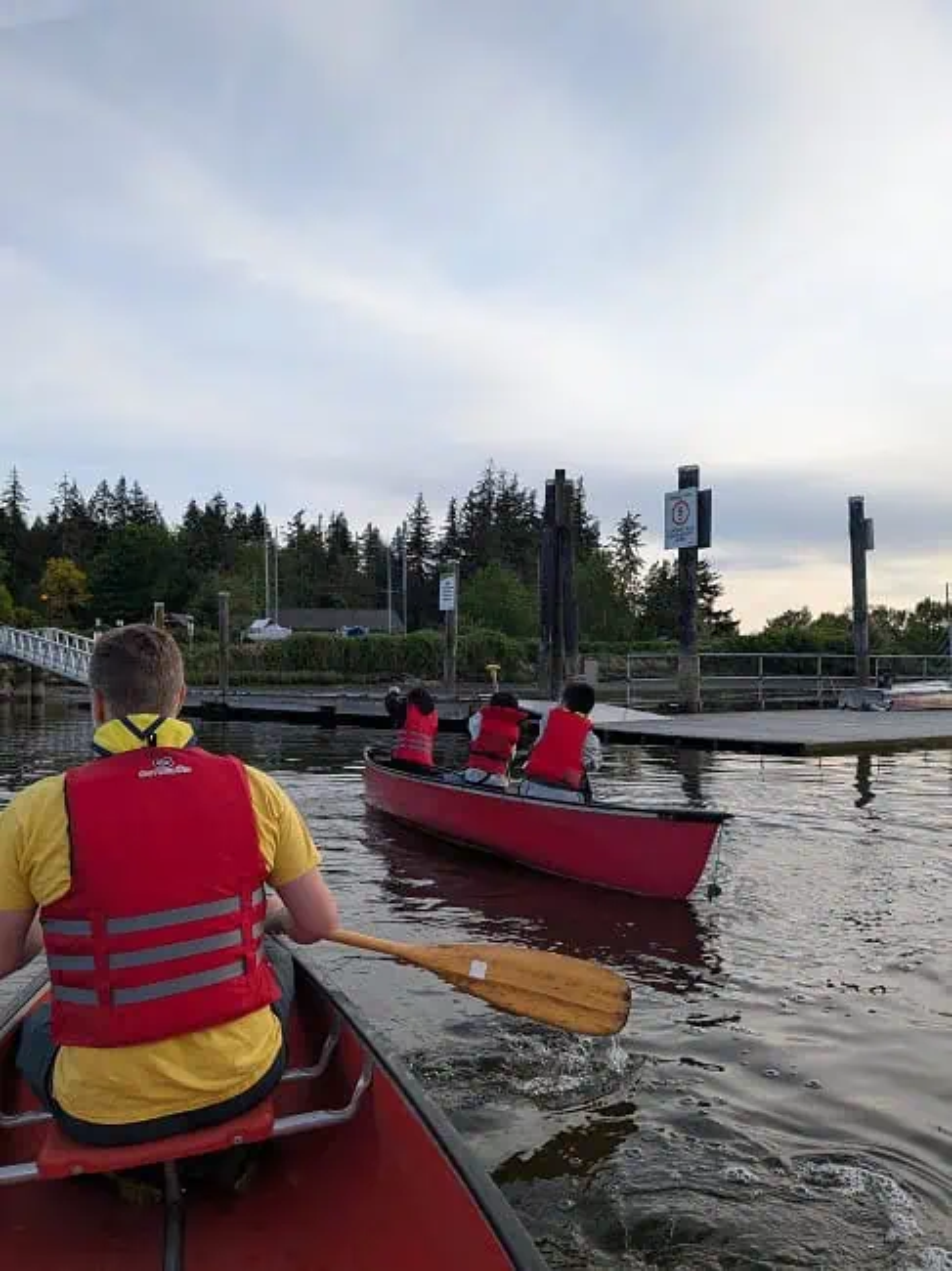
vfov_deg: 65.3
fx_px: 991
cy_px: 636
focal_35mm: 27
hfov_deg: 51.3
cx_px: 476
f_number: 1.7
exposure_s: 1/1560
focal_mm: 4.4
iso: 72
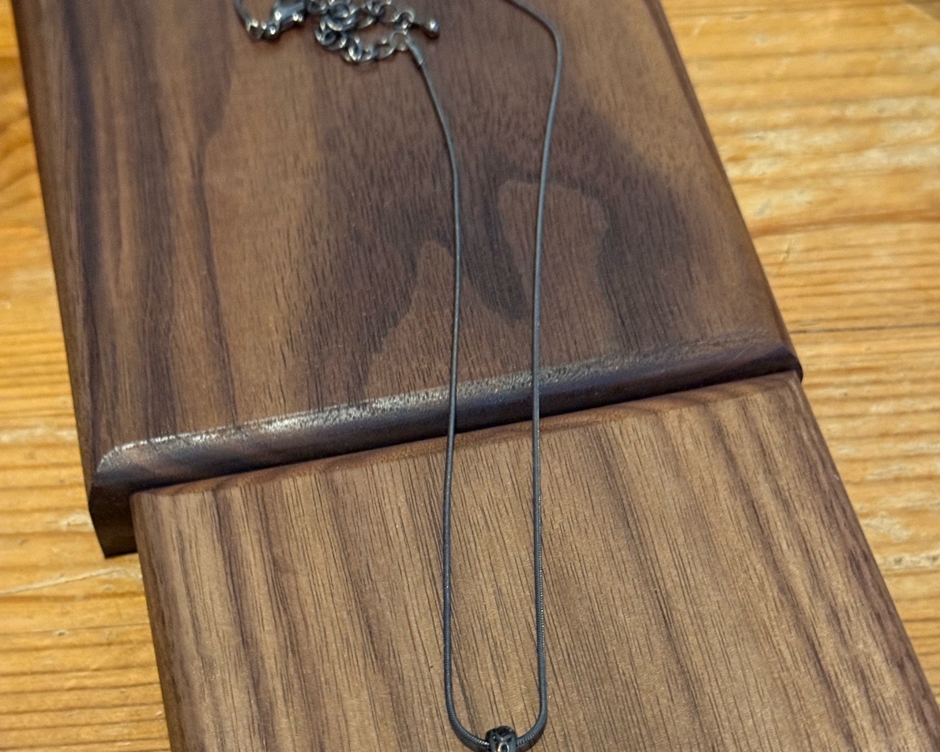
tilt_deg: -60.2
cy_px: 498
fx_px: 1753
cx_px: 468
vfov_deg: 24.1
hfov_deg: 30.0
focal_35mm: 63
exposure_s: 1/35
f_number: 1.78
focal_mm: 6.76
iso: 500
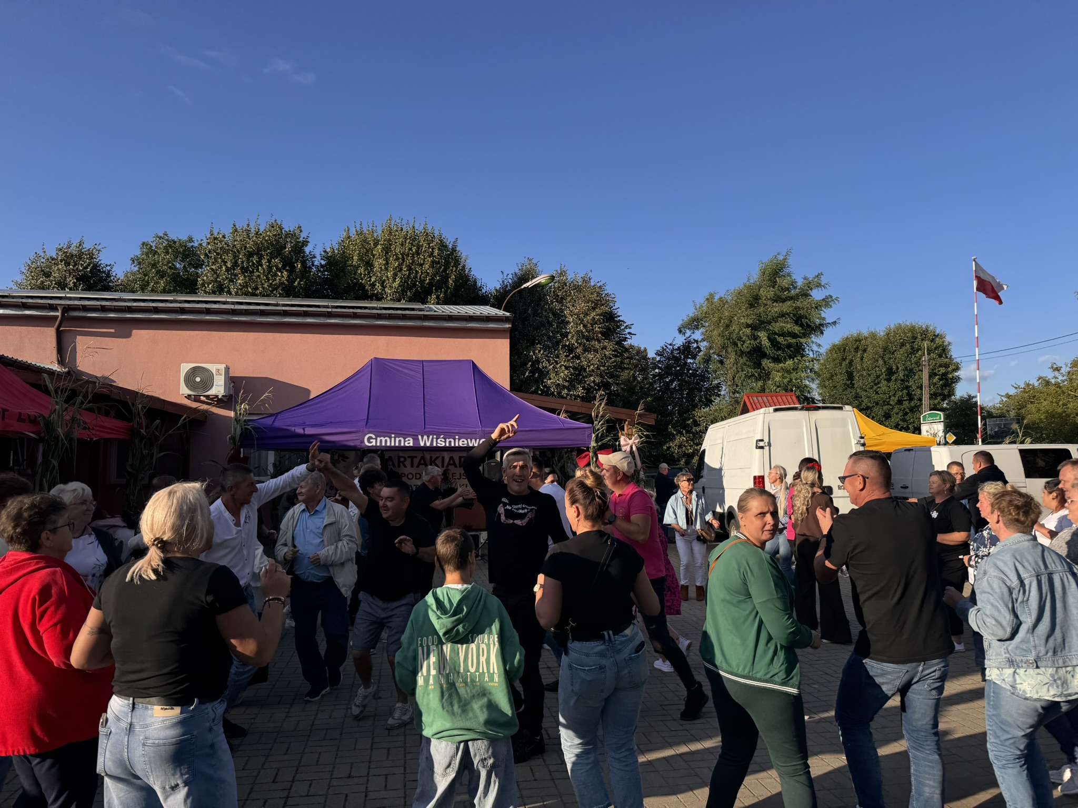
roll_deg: +0.9
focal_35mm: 24
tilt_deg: +5.3
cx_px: 539
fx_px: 747
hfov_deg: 71.6
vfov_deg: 56.8
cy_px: 404
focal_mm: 6.76
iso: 80
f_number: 1.78
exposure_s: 1/2415
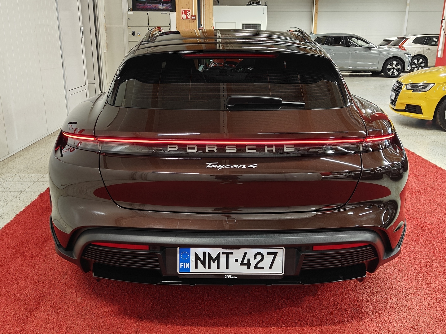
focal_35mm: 33
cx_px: 223
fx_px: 425
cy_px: 167
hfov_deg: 55.4
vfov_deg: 42.9
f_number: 1.8
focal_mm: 5.59
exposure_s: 1/50
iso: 100
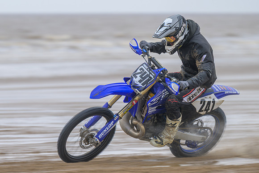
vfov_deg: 4.2
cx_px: 121
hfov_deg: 6.3
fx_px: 2363
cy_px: 83
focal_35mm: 329
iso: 64
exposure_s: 1/250
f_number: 4
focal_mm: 200
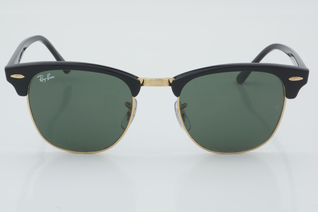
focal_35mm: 82
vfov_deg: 16.6
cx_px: 159
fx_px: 729
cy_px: 106
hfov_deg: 24.6
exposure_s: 1/4
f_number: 32
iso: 100
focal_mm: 55
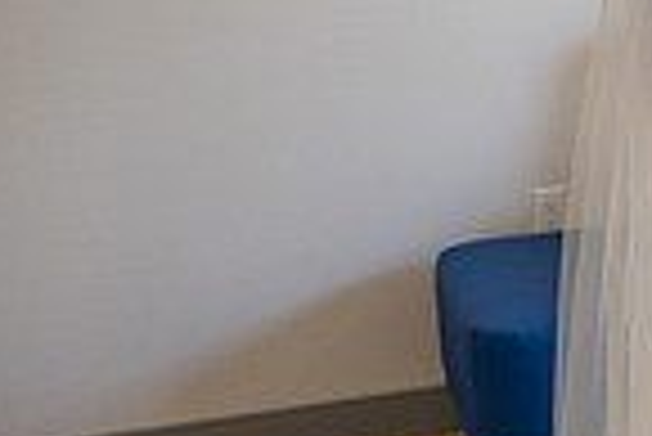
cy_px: 214
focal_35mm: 96
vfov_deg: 14.3
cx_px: 1133
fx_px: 1740
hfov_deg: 17.6
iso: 800
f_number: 2.8
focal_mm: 24
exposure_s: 1/250
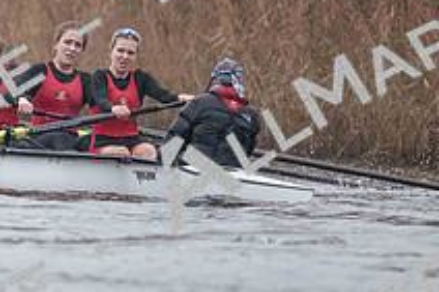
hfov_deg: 1.9
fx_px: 13342
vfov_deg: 1.3
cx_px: -17
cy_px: 38
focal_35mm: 1095
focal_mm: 400
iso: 7200
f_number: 4.5
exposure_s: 1/1600
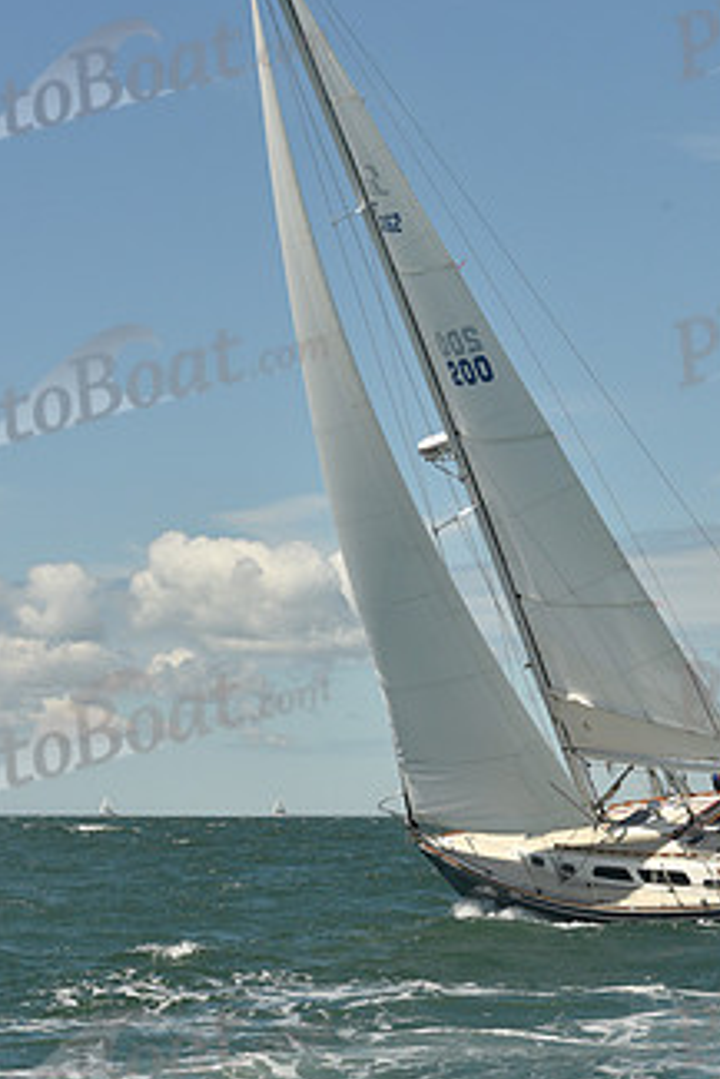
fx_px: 3746
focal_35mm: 125
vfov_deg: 16.4
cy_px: 521
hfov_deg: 11.0
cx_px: 503
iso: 320
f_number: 13
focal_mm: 70
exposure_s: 1/800
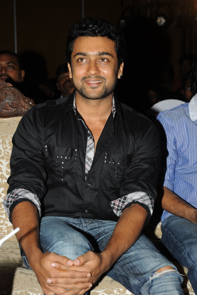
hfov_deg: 16.1
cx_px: 98
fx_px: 698
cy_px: 148
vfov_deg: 23.9
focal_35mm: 85
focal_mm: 85
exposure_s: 1/125
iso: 200
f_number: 8
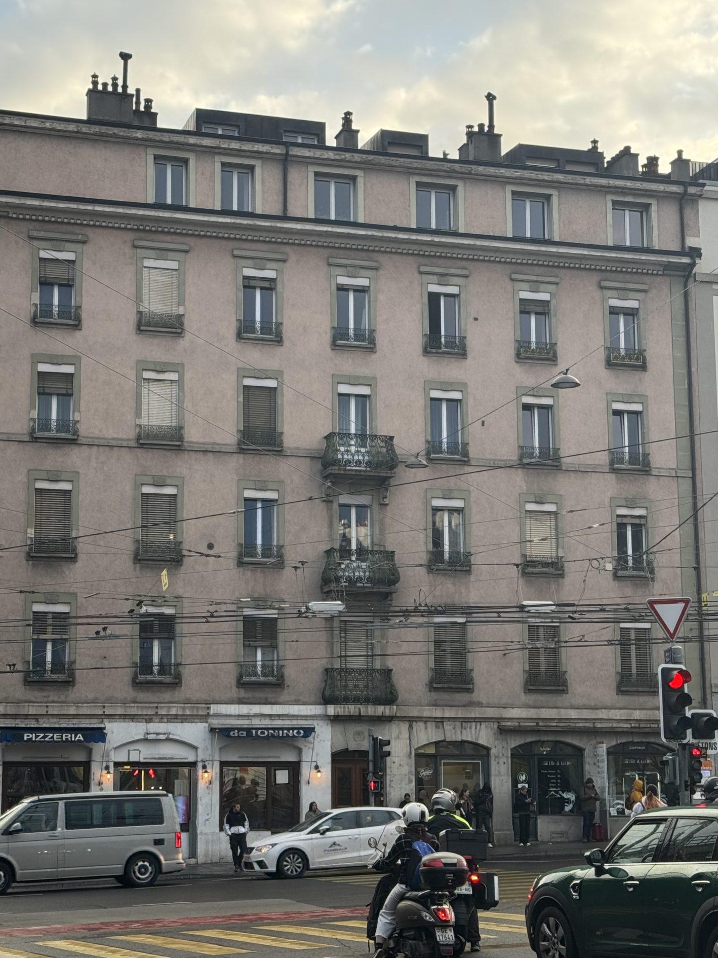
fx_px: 1797
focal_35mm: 65
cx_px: 313
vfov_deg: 29.8
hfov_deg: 22.6
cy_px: 482
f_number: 1.78
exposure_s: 1/336
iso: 64
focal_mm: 6.76
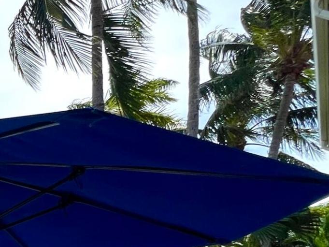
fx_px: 523
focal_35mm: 55
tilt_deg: +0.8
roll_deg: -2.0
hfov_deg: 26.3
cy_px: 342
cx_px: -155
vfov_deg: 22.9
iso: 32
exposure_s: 1/2096
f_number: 1.8
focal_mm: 1.57
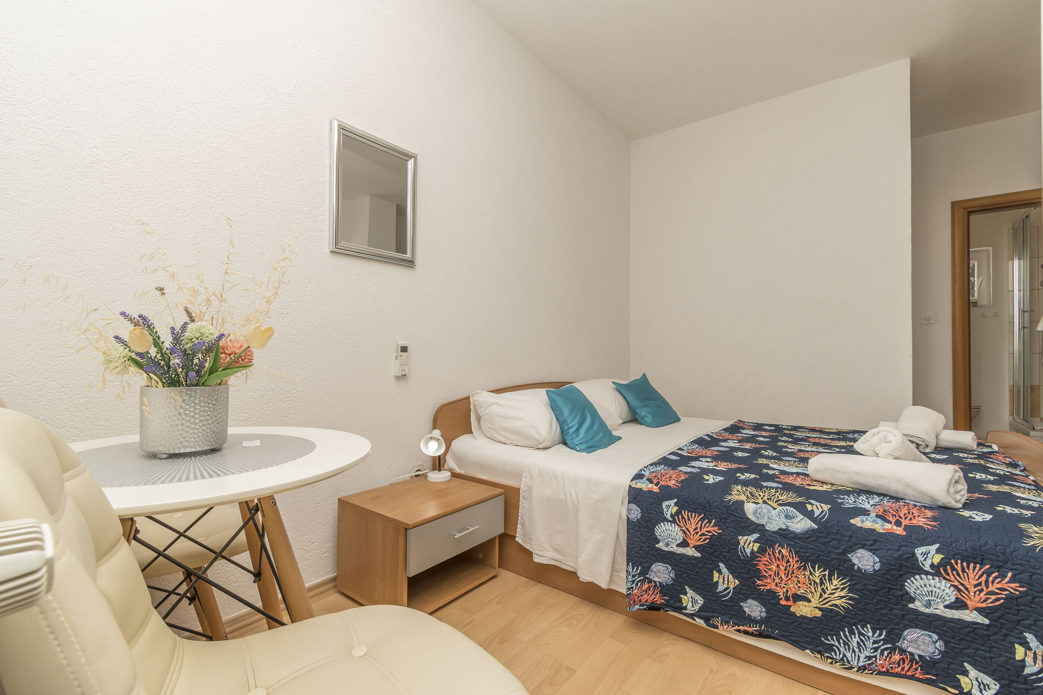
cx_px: 522
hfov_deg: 100.4
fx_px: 435
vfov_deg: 77.3
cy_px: 348
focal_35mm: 15
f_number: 9
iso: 100
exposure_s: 1/125
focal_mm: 10
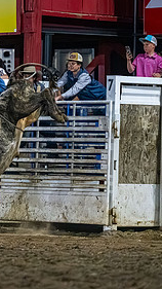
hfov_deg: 3.6
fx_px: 2605
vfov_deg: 6.3
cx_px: -3
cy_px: 154
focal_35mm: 341
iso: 6400
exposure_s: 1/800
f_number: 2.8
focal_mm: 150
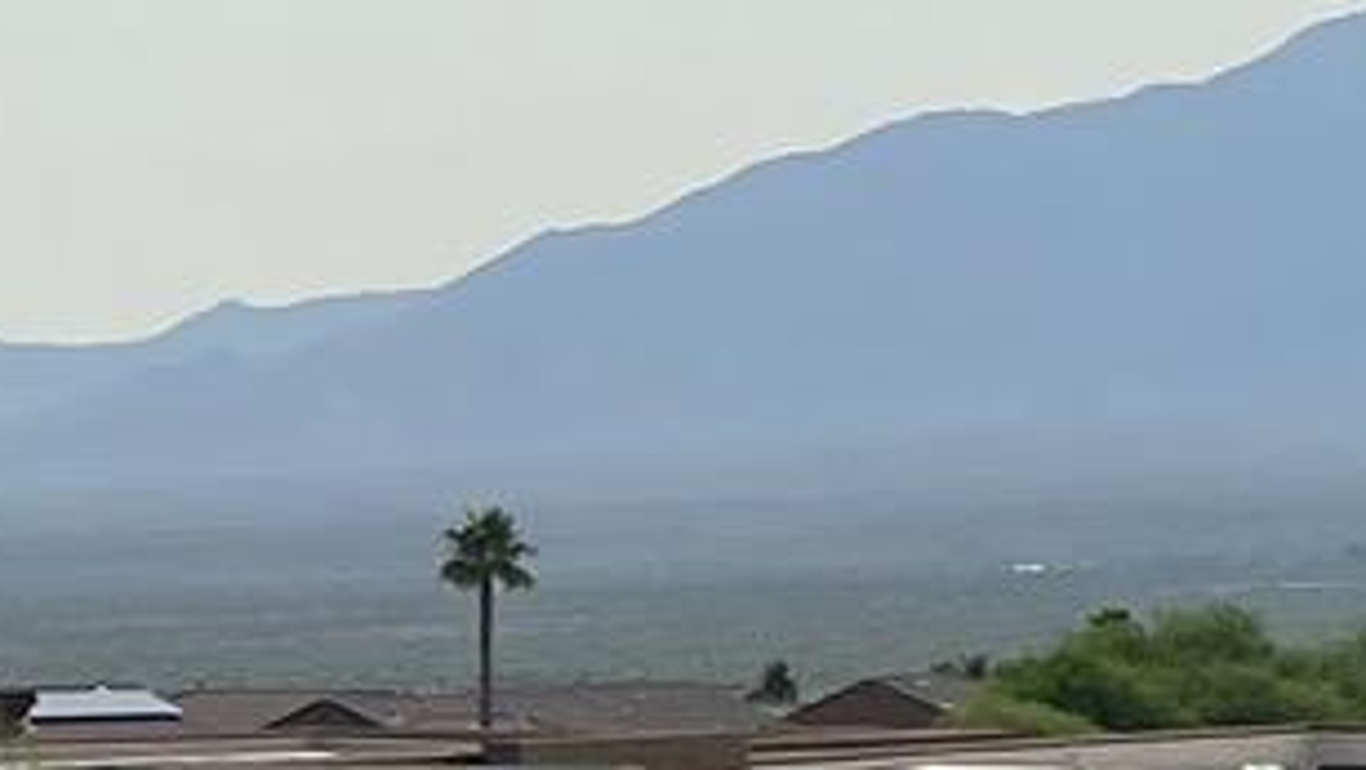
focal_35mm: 189
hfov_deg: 10.2
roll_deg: +1.4
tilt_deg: -5.2
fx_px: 6849
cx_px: -1669
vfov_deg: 6.3
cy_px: 1202
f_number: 1.8
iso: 32
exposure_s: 1/7692
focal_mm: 4.25
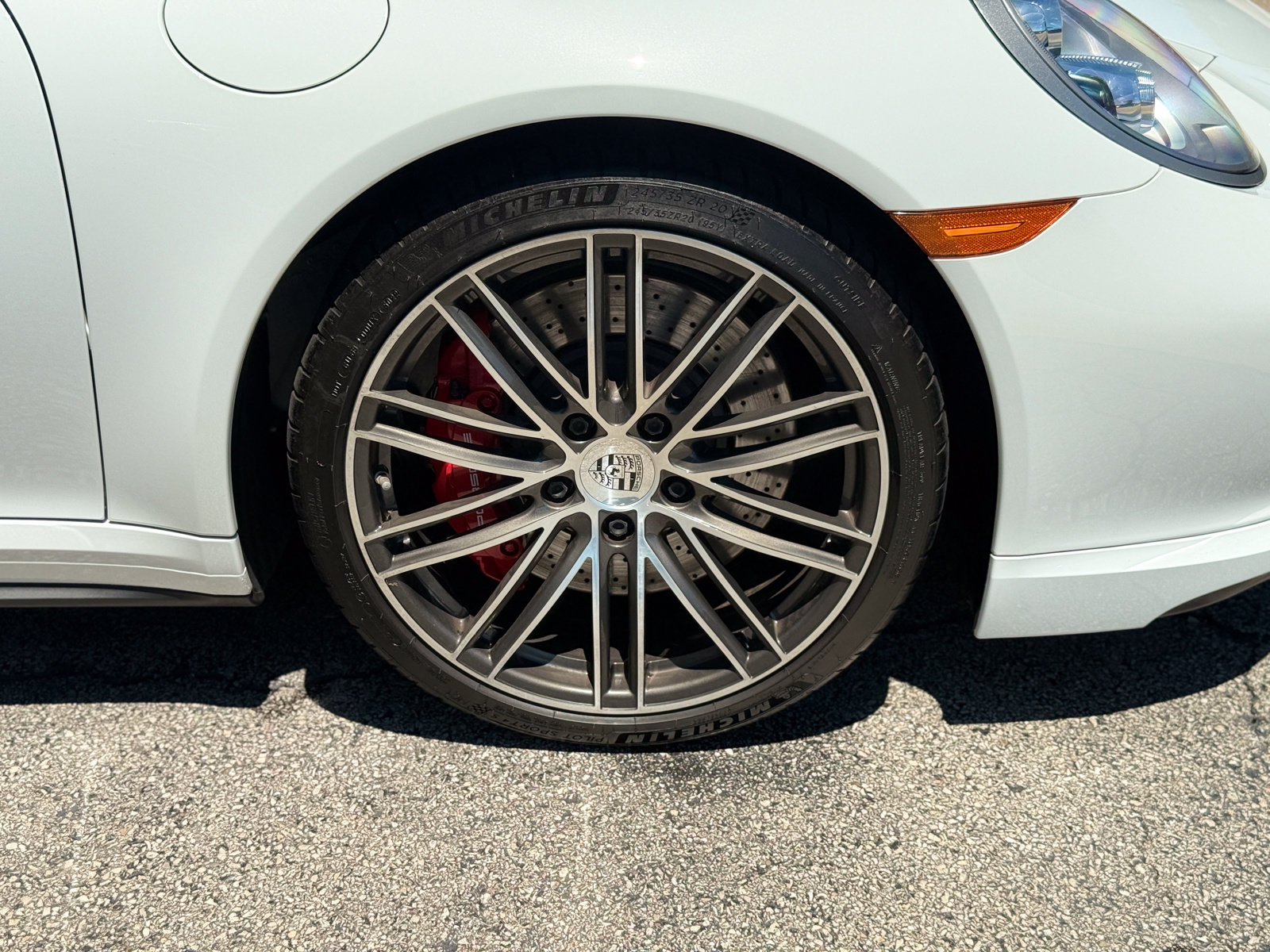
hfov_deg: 39.7
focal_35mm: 48
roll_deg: +2.7
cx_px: 635
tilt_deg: -25.3
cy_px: 476
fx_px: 1761
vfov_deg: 30.3
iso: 80
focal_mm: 6.76
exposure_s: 1/2577
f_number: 1.78
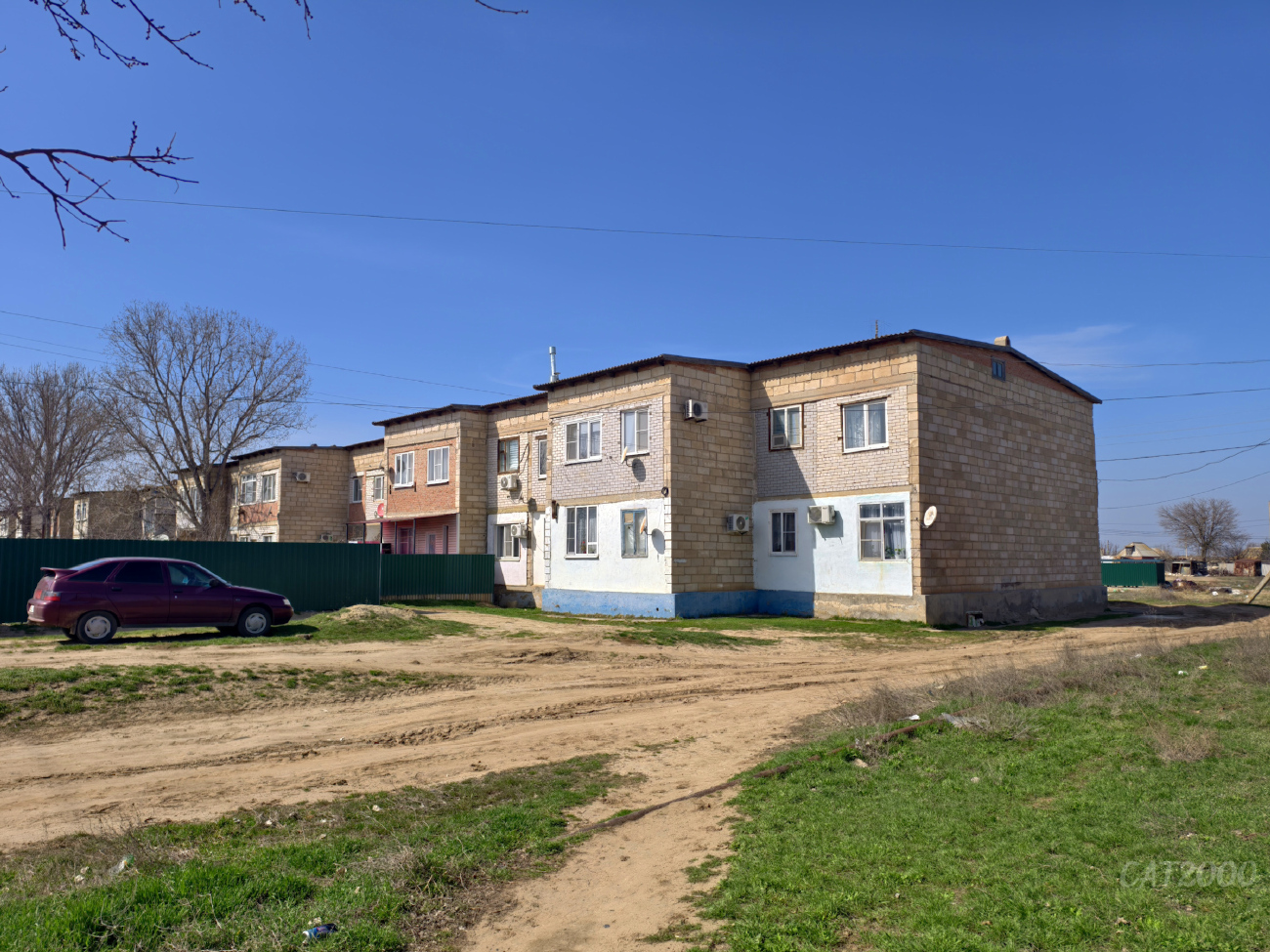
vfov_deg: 58.9
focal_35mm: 23
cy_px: 476
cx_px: 635
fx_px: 844
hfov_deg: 73.9
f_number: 1.57
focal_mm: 6.54
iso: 72
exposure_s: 1/2865
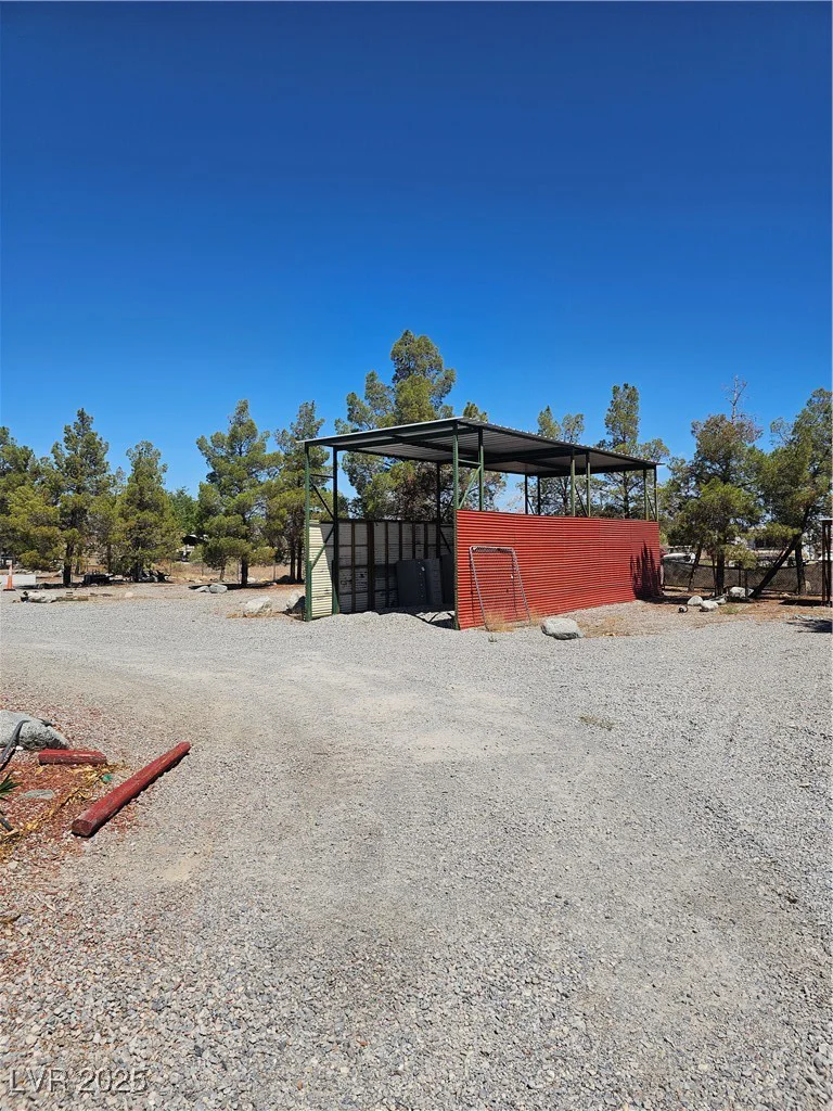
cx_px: 416
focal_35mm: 23
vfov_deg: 73.9
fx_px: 738
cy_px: 556
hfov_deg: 58.9
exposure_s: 1/1742
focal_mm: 6.3
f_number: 1.7
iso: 12
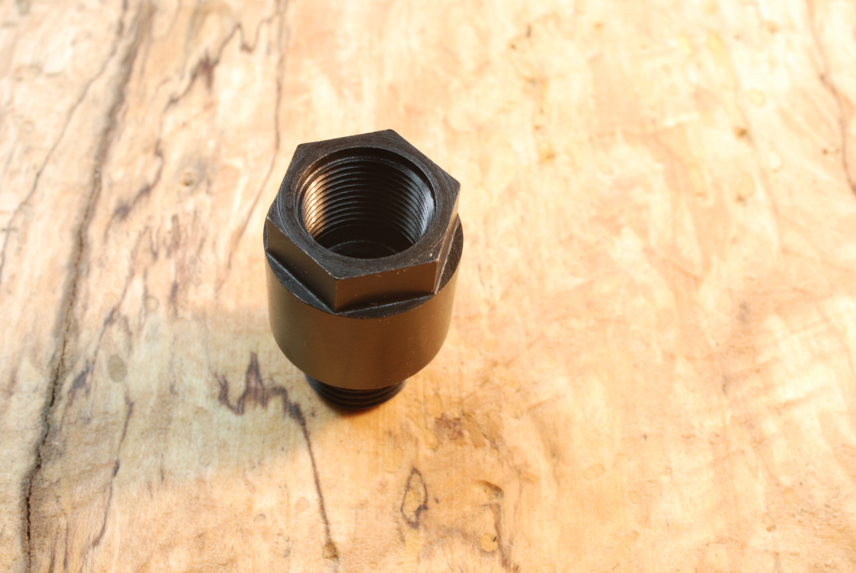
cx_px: 428
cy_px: 286
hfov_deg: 33.4
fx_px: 1428
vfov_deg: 22.7
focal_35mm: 60
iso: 200
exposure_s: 1/6
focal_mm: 40
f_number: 22
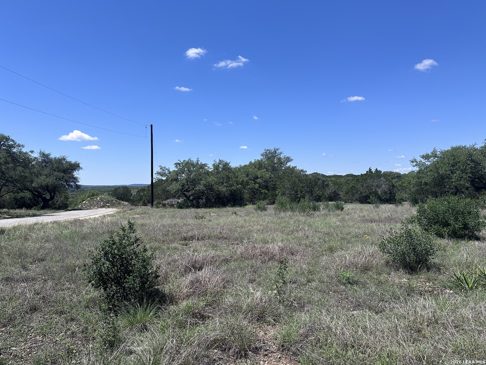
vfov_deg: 56.8
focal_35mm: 24
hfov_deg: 71.6
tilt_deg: +0.4
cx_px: 243
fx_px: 337
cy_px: 182
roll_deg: +1.4
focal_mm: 6.86
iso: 80
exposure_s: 1/5000
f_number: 1.78
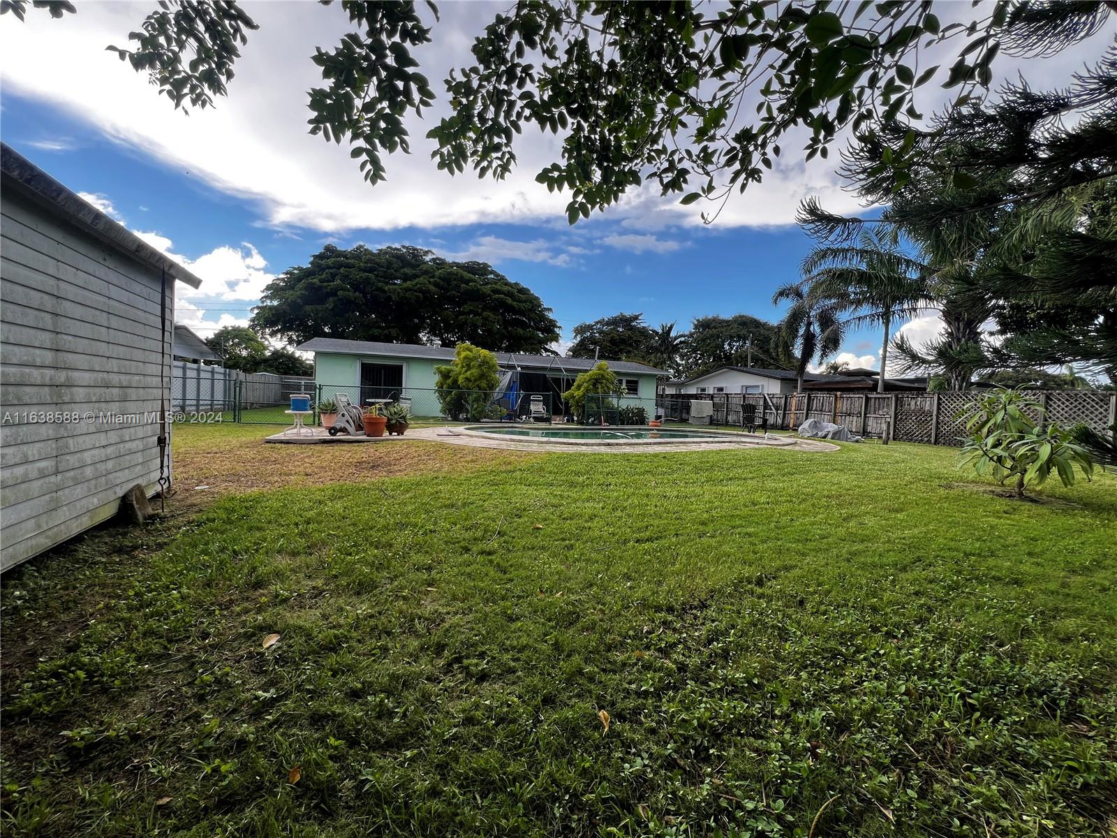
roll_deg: -2.3
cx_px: 558
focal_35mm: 13
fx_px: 419
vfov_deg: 89.9
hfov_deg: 106.2
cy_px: 419
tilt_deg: -2.6
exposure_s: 1/239
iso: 32
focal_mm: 1.57
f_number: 1.8
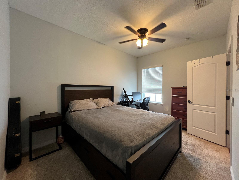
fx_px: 90
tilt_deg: -1.0
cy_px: 90
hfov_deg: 106.2
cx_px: 120
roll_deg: -0.5
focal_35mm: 13
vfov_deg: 89.9
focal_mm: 1.57
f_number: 1.8
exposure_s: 1/60
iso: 160
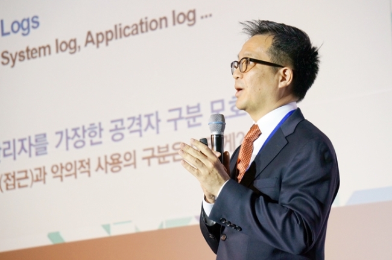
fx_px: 1598
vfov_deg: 9.3
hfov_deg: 14.0
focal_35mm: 147
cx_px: 196
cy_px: 130
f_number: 5.6
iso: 1000
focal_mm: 98
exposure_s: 1/160
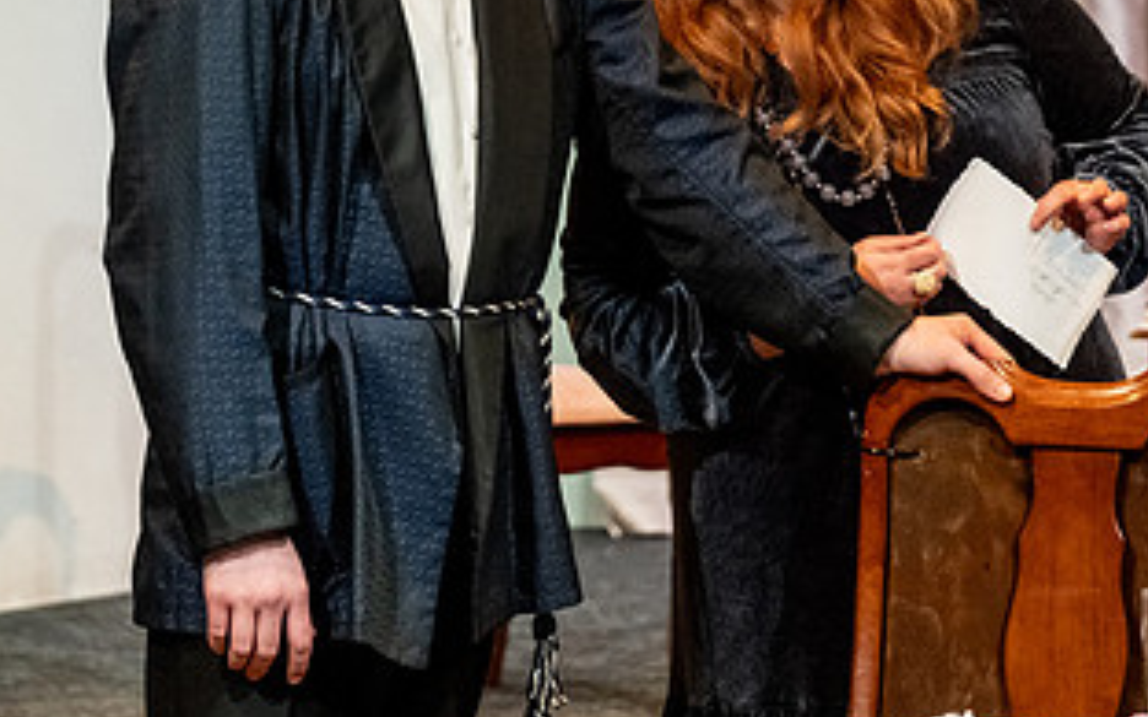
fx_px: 6101
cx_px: 614
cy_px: 35
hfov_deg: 10.7
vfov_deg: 6.7
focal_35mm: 195
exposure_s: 1/250
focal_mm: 68.7
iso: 2000
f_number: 2.8
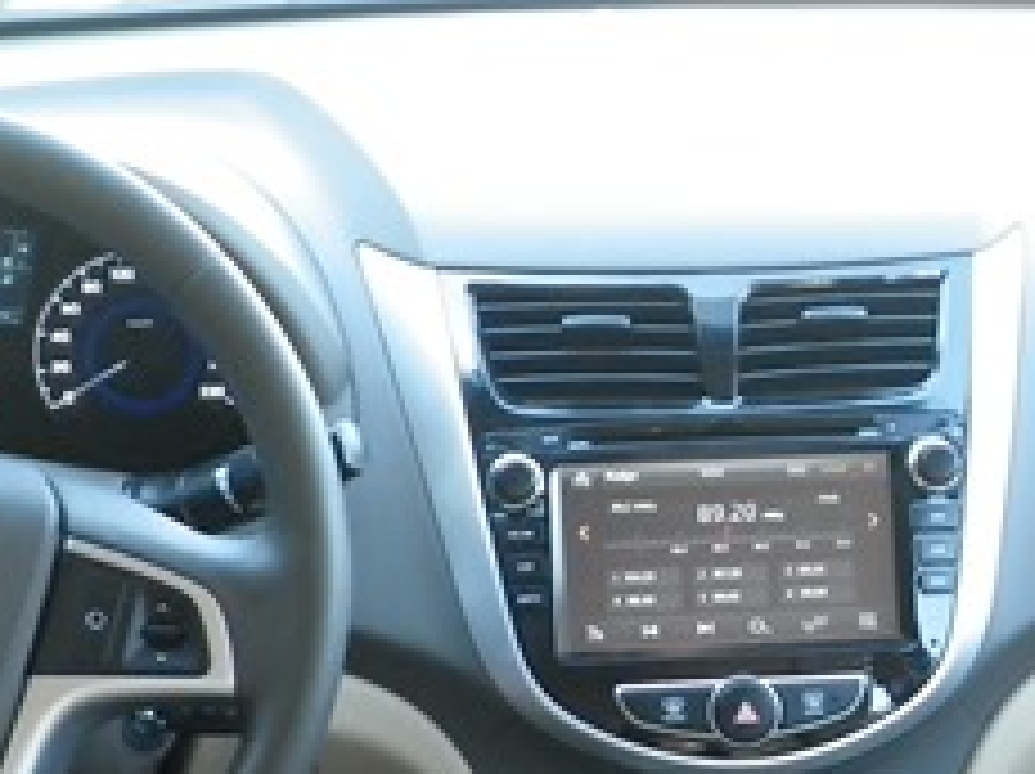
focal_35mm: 78
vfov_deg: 18.8
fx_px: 2330
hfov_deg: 25.0
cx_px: 616
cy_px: 500
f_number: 3.5
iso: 250
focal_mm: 5
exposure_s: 1/50
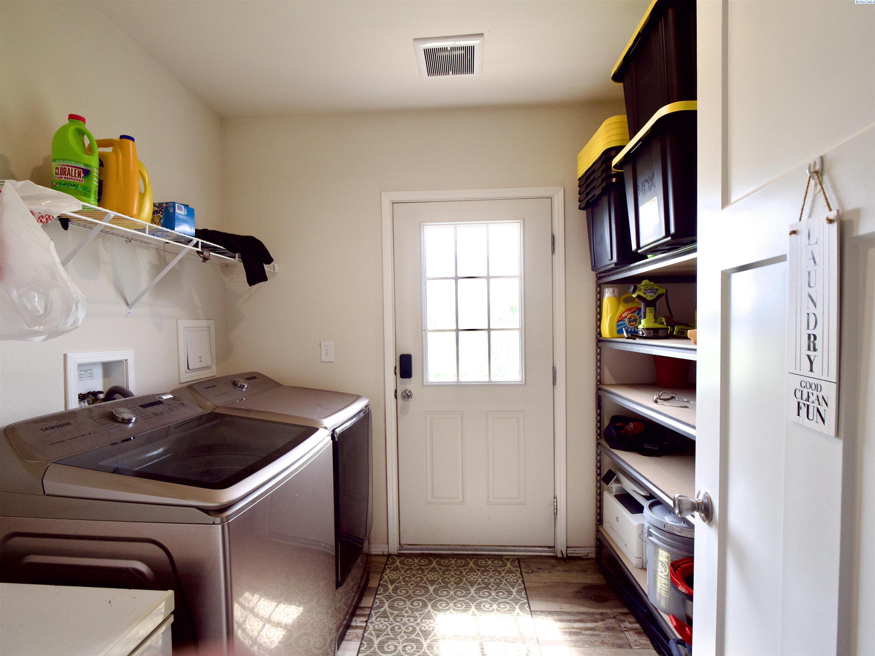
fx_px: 404
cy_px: 328
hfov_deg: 94.5
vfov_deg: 78.1
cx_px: 438
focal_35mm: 16
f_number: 4.5
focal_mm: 8
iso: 400
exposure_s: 1/200
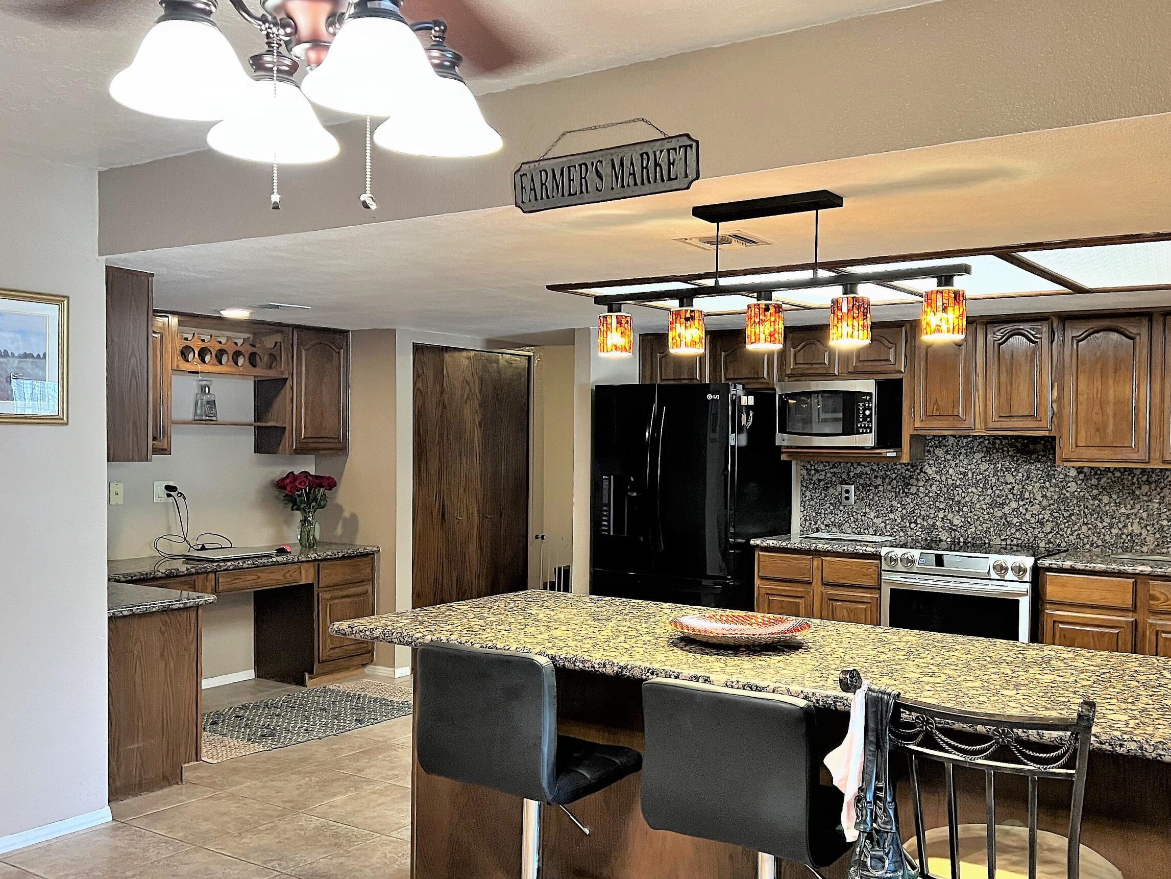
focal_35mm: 34
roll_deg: -0.6
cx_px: 640
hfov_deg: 53.9
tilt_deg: -2.0
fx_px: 1150
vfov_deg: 41.8
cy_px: 467
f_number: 1.5
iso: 400
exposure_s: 1/40
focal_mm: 5.7
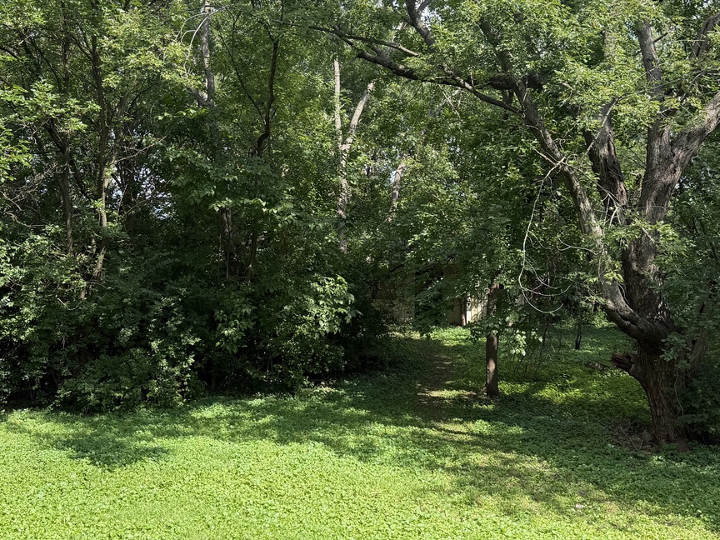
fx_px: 832
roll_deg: -0.9
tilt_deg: +6.8
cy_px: 170
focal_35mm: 40
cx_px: 367
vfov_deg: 35.5
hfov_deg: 46.8
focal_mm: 6.76
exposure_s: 1/1385
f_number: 1.78
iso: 100
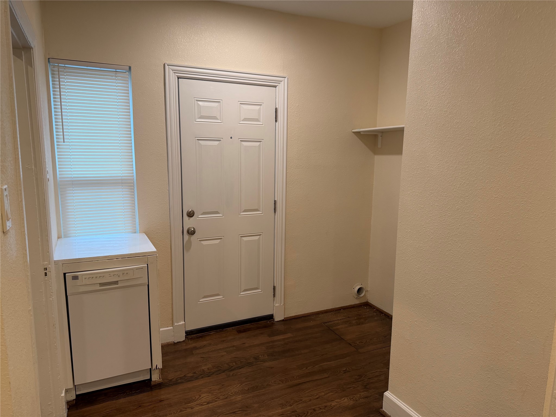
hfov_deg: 71.6
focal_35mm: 24
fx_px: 385
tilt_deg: -8.7
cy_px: 208
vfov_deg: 56.8
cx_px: 278
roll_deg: -0.4
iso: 200
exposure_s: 1/120
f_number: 1.78
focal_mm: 6.76
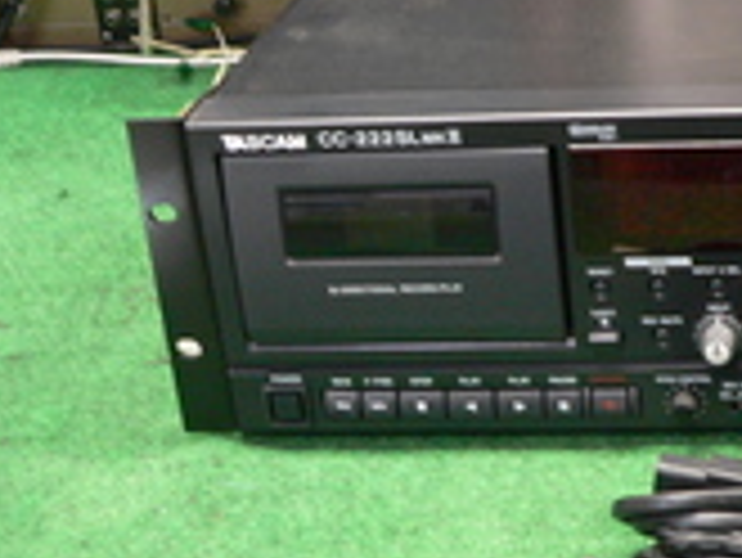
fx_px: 1780
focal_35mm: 83
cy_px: 173
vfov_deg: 17.7
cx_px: 755
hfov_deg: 22.6
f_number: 2.8
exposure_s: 1/6
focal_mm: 6
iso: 200
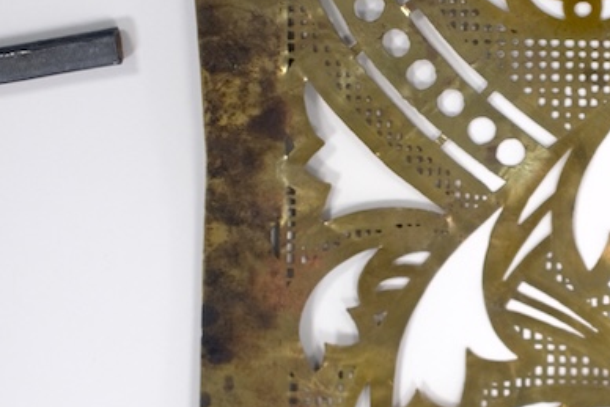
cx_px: 641
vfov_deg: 9.8
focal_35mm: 140
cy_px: 235
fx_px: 2373
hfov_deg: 14.4
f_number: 2
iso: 160
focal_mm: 35
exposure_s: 1/42
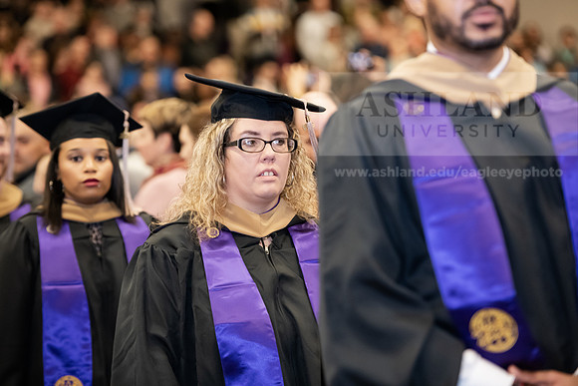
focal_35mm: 140
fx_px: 2248
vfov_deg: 9.8
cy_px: 193
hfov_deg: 14.7
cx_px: 289
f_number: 3.2
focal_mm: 140
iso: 2500
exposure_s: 1/200
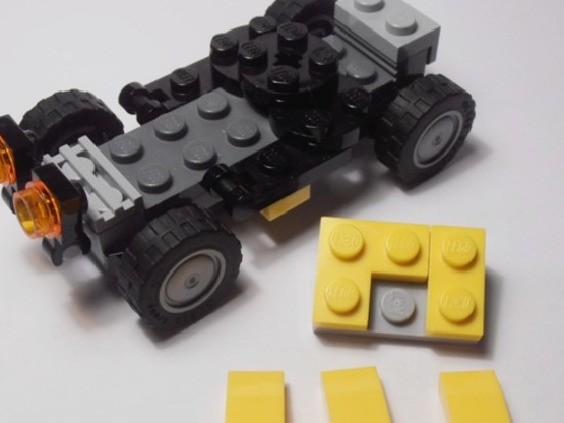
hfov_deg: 32.2
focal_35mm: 60
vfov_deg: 24.4
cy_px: 254
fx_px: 977
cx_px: 297
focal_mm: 6.61
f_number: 3.9
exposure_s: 1/60
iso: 80
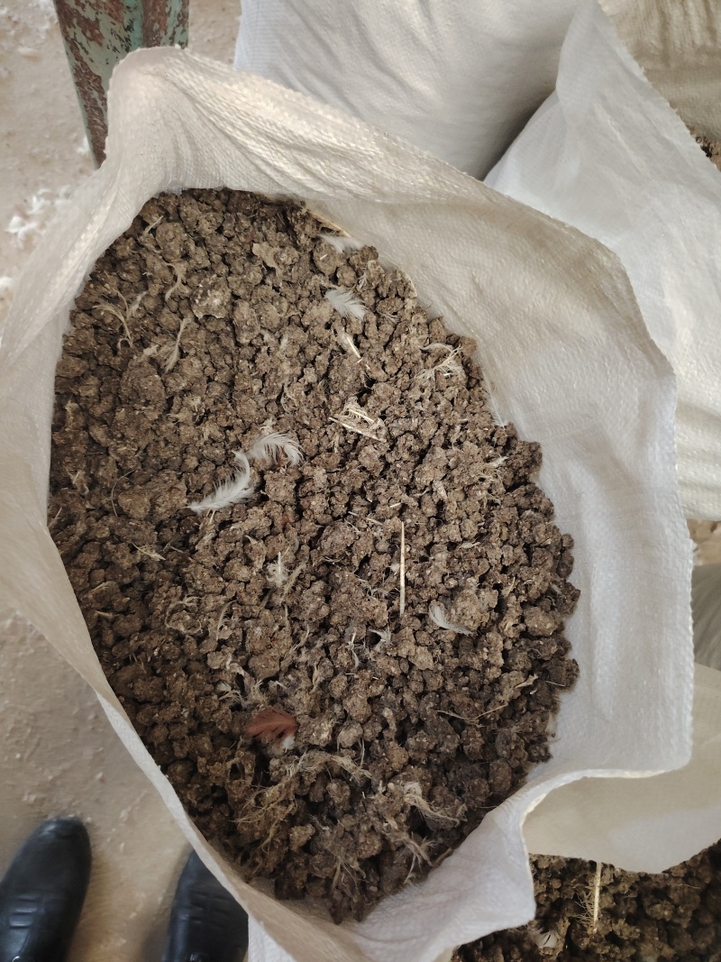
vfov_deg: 71.6
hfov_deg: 56.8
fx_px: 667
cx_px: 360
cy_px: 481
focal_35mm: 24
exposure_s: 1/50
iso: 4497
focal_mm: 5.25
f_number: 1.75
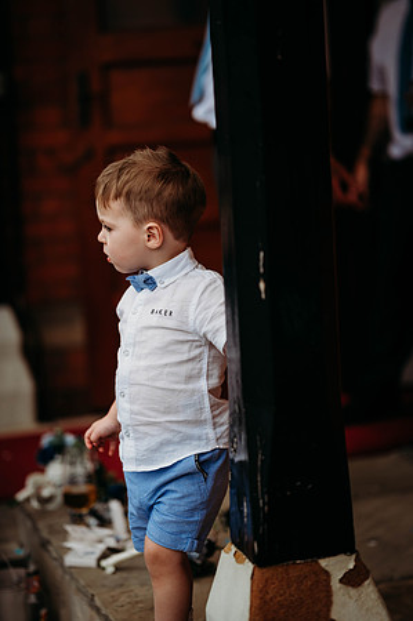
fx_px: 1466
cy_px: 310
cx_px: 206
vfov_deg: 23.9
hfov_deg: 16.0
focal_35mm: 85
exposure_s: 1/400
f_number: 1.8
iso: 100
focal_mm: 85
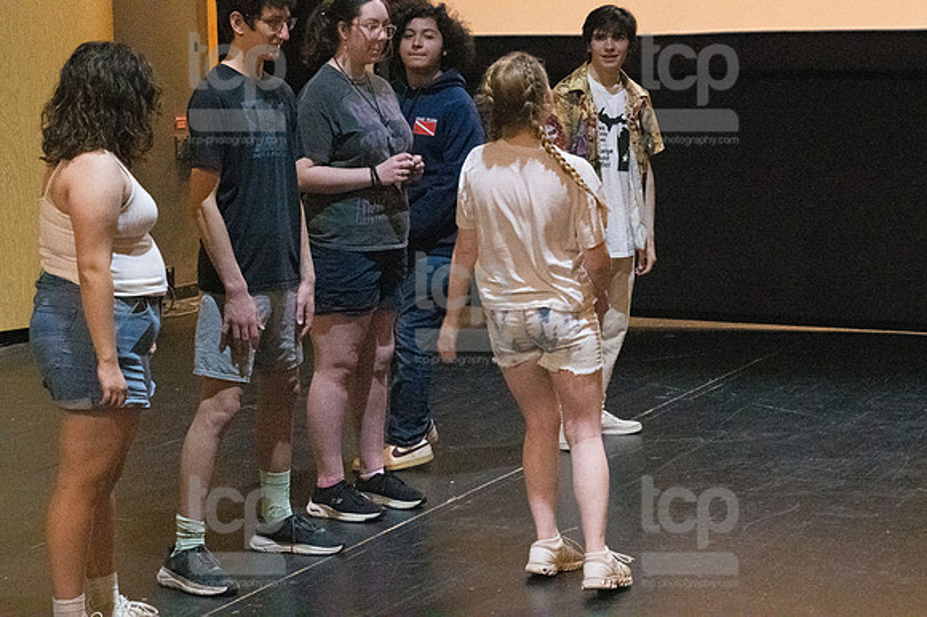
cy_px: 308
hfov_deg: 21.9
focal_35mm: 93
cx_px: 464
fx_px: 2393
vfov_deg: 14.7
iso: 25600
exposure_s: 1/400
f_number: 5.6
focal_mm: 62
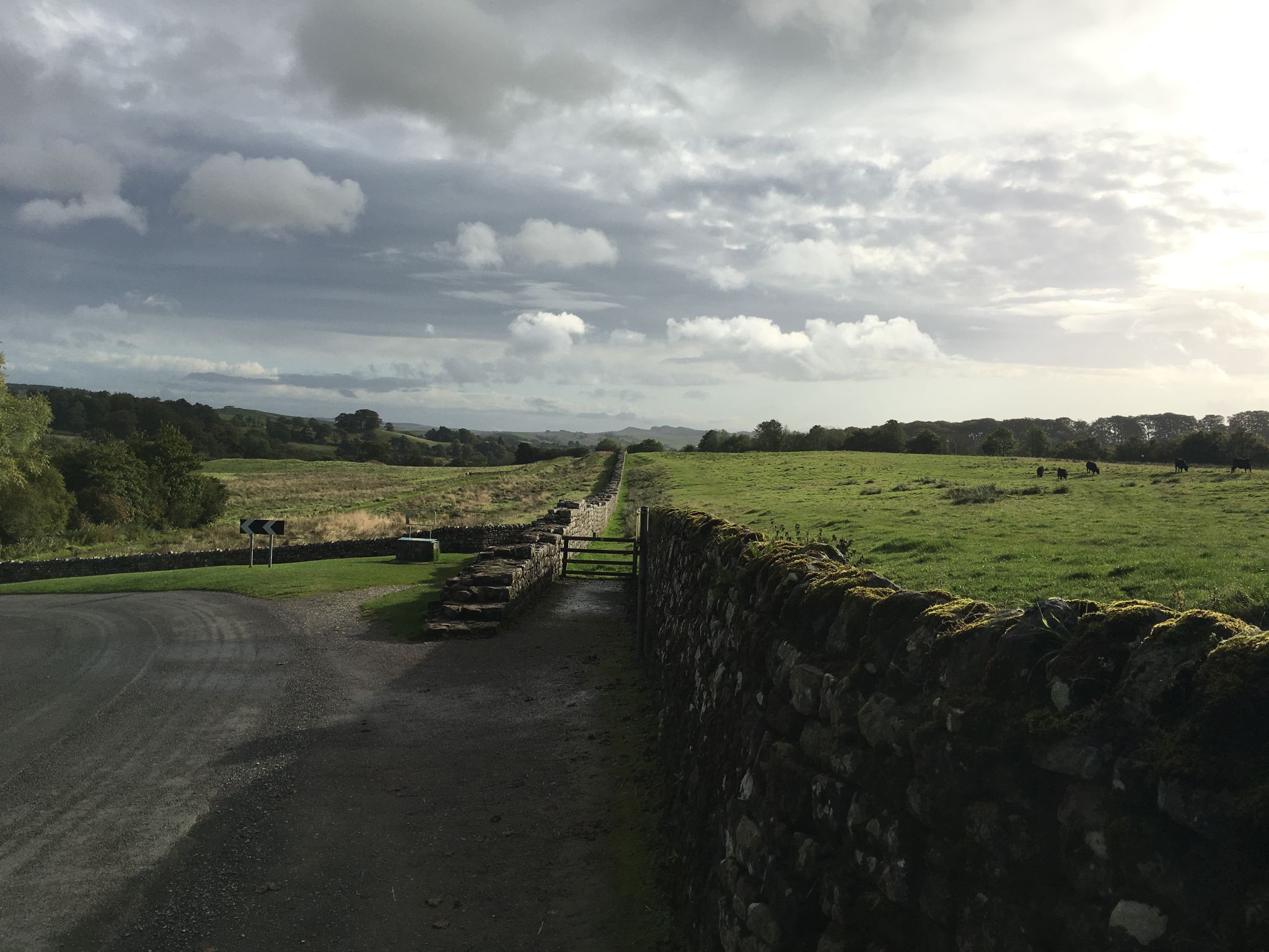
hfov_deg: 61.7
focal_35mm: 29
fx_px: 1063
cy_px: 476
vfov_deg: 48.2
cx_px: 634
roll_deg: -1.6
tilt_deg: -3.1
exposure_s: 1/2747
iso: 25
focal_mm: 4.15
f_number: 2.2
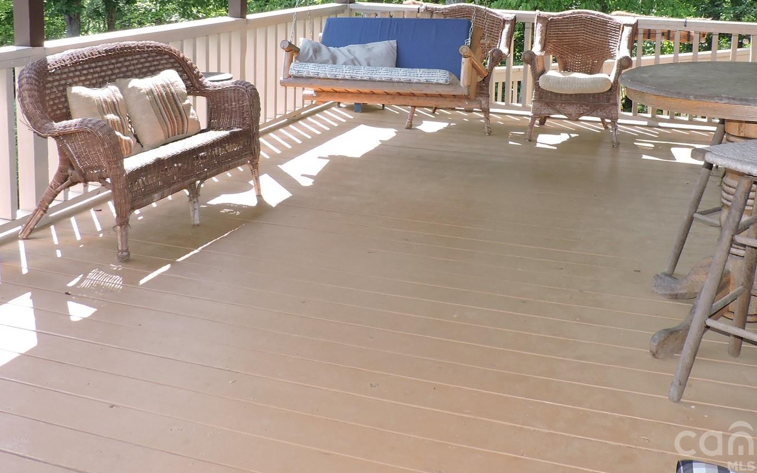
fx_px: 805
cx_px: 415
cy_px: 58
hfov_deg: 50.3
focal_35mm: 39
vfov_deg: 31.4
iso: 180
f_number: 3
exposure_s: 1/250
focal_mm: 4.3
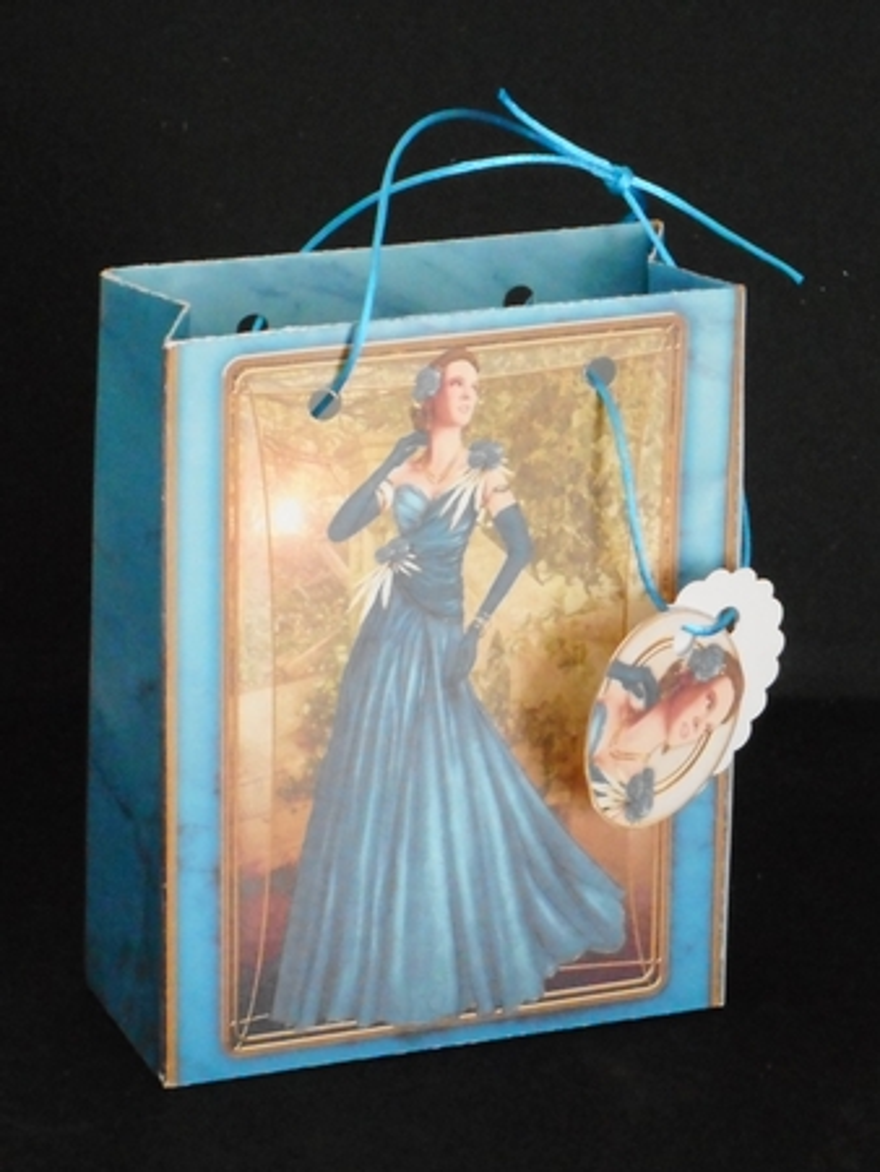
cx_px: 440
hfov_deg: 12.7
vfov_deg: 16.8
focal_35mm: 117
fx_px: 3962
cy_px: 586
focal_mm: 20.9
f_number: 5.9
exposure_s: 1/30
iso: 800
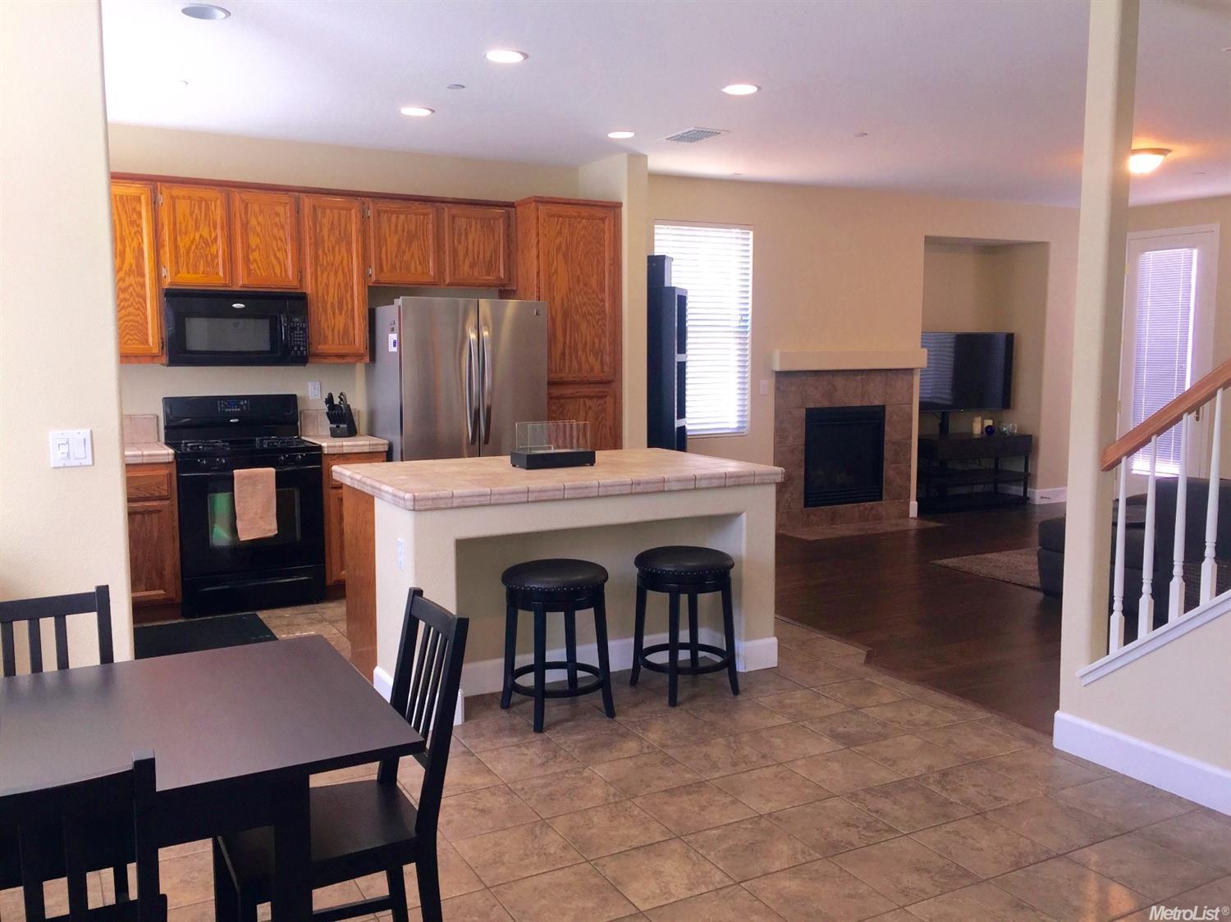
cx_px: 616
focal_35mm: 29
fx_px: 1031
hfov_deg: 61.7
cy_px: 461
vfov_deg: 48.2
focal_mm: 4.15
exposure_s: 1/33
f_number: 2.2
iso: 32
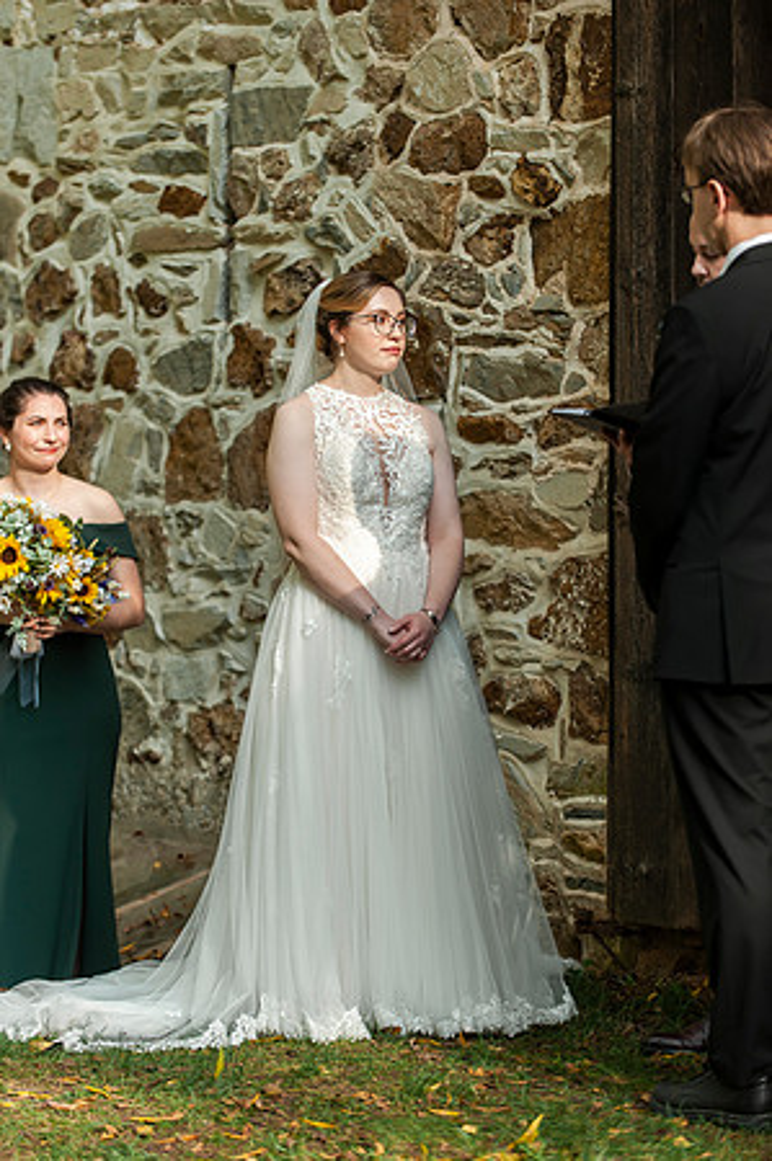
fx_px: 3740
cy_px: 580
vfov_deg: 17.7
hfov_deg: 11.8
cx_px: 386
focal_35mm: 116
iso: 400
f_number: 3.5
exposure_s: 1/1000
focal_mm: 116
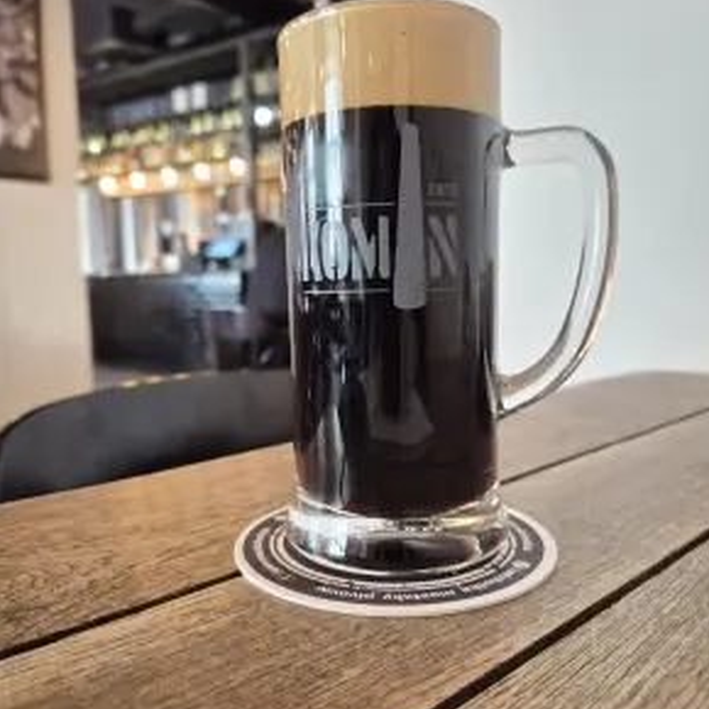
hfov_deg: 57.3
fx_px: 649
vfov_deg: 57.3
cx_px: 362
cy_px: 364
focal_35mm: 28
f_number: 1.8
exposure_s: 1/100
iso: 2000
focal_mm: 5.4
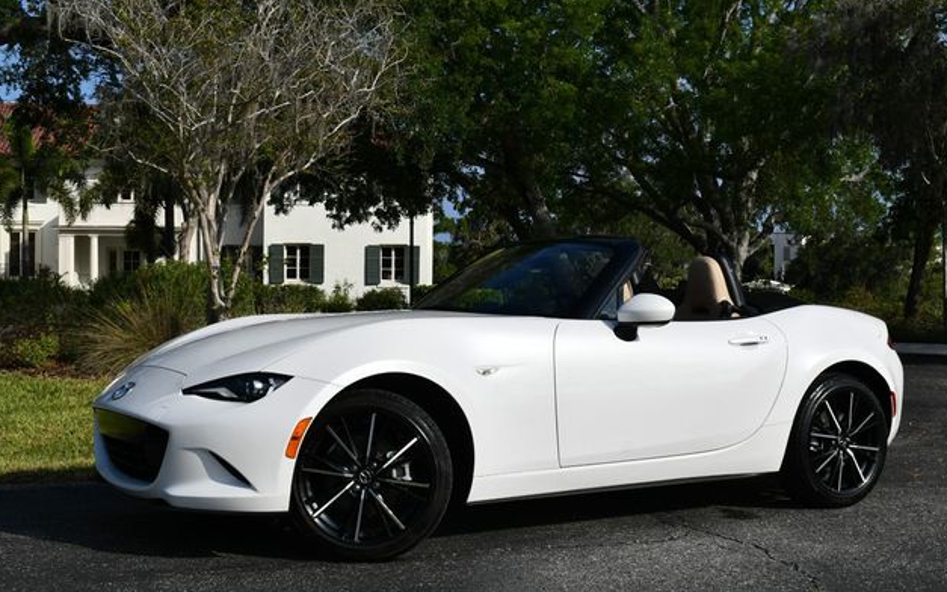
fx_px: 1291
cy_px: 279
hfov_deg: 40.3
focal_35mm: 50
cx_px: 474
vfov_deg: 25.8
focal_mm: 24
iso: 100
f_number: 10
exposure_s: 1/400
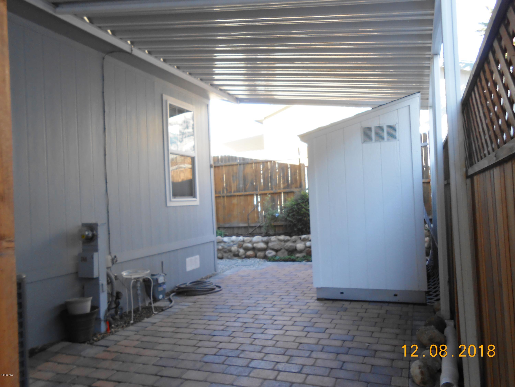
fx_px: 387
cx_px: 258
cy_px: 194
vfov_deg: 53.1
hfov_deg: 67.3
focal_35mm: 26
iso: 80
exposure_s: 1/50
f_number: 3.5
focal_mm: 4.6
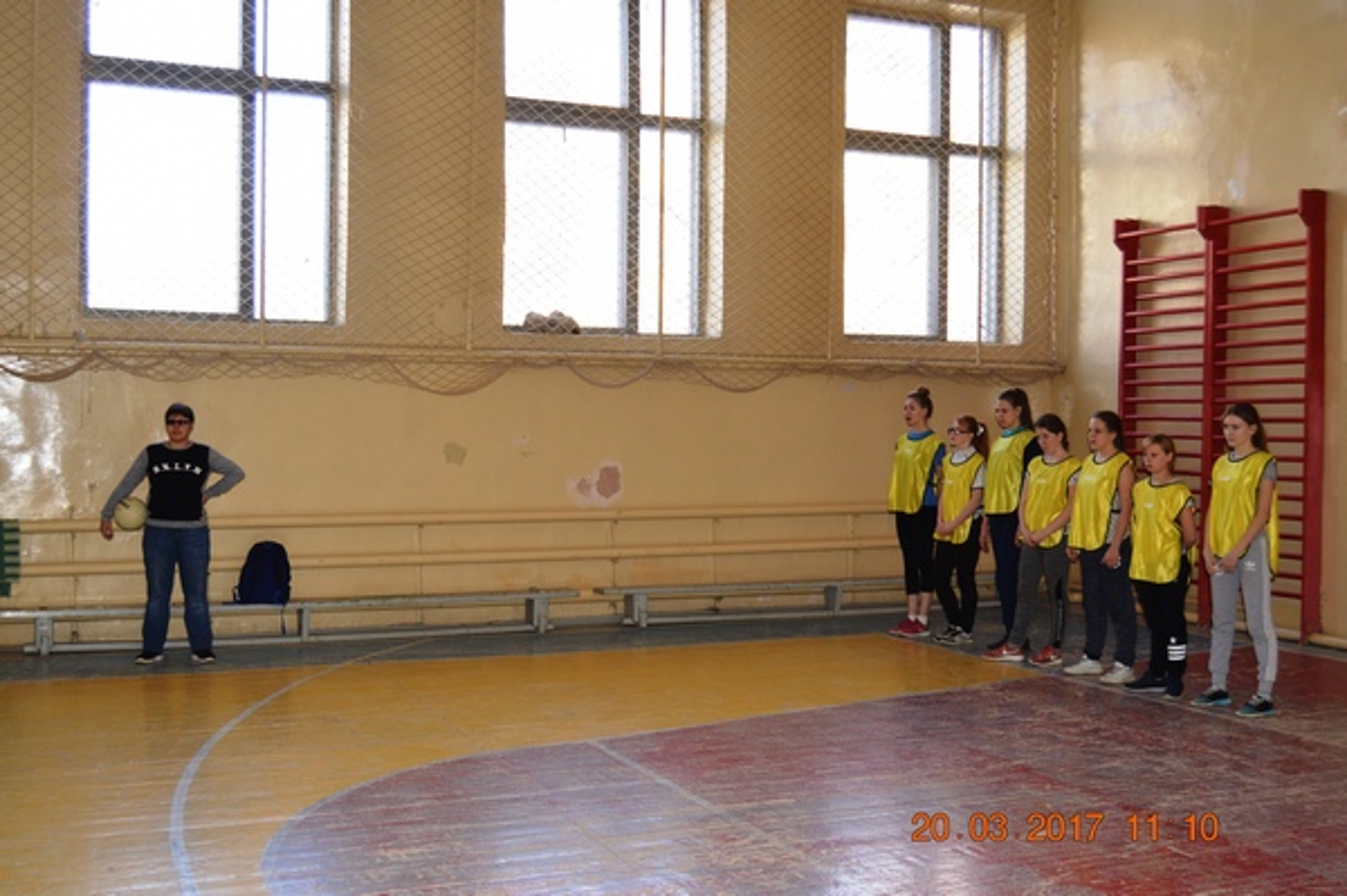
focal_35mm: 39
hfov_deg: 49.6
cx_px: 674
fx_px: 1458
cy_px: 448
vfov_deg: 34.2
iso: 320
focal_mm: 26
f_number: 4
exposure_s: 1/125
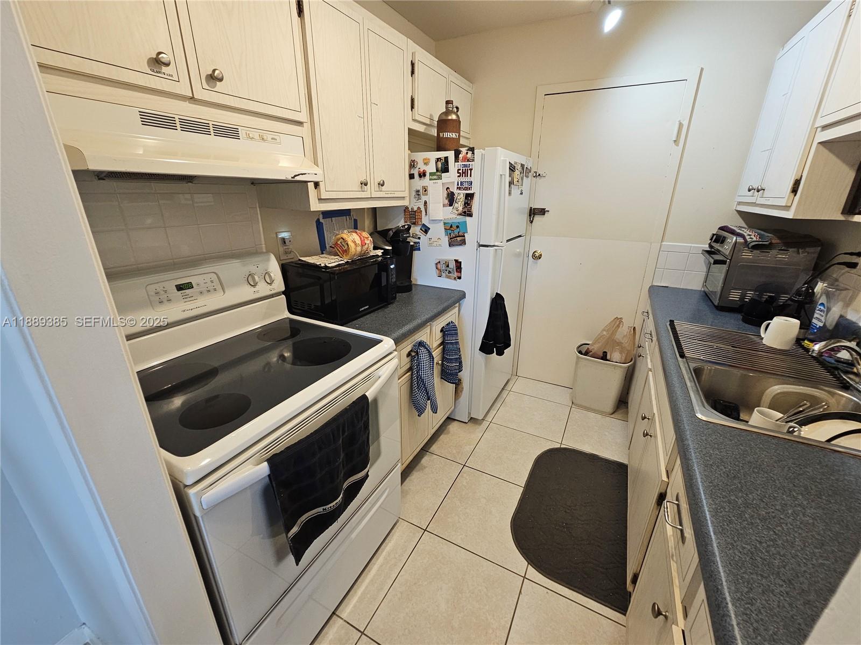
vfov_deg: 89.9
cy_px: 322
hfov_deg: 106.2
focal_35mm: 13
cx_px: 430
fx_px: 323
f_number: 2.2
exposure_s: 1/60
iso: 200
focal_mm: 2.2
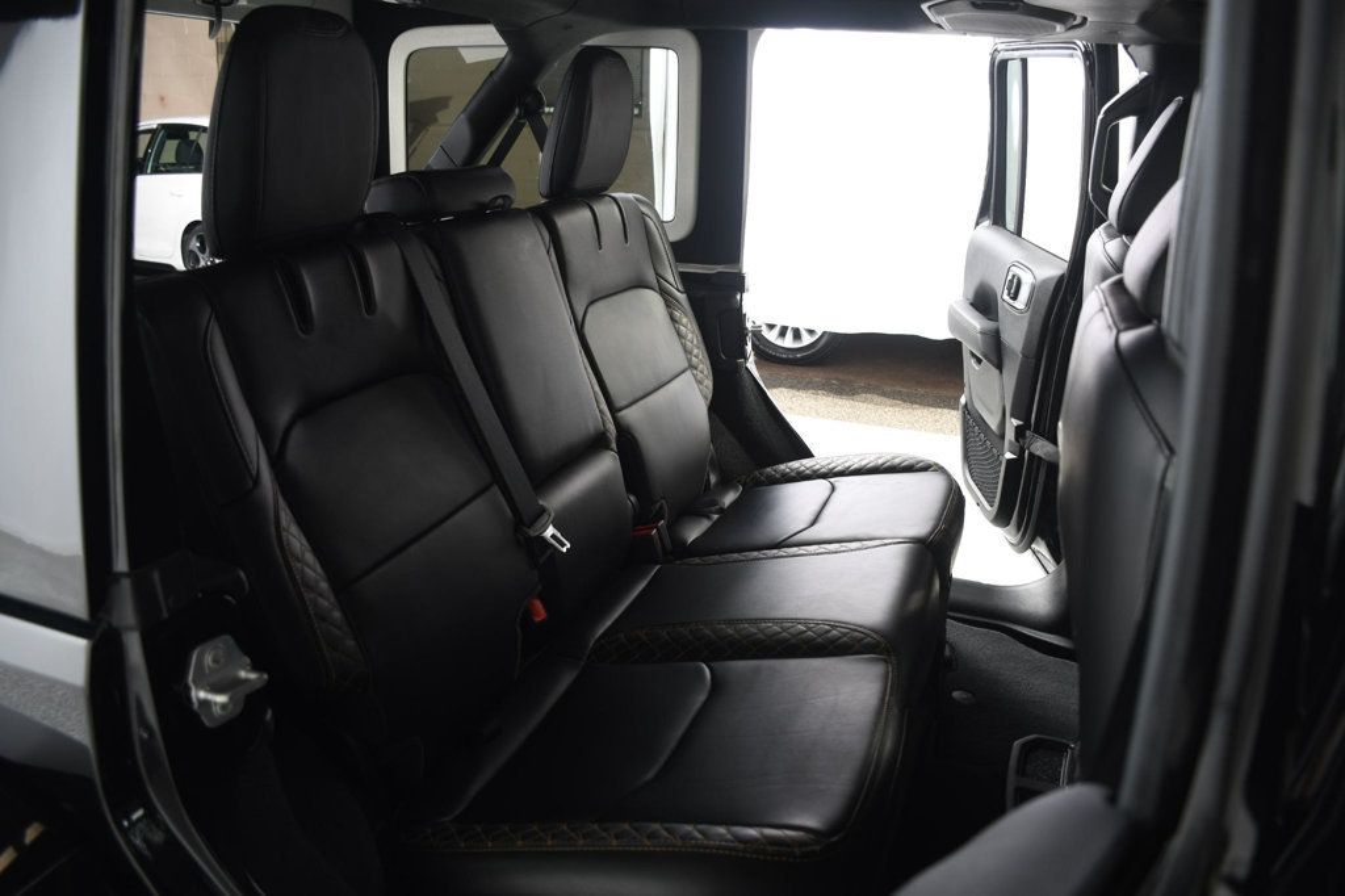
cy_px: 448
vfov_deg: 47.9
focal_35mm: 27
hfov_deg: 67.4
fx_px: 1008
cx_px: 672
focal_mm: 18
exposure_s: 1/160
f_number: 3.5
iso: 100
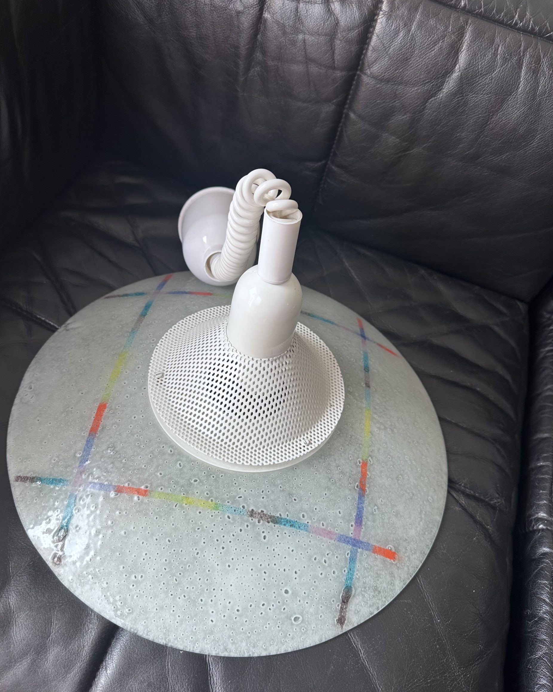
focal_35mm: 26
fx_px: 532
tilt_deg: -50.1
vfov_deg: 66.0
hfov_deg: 54.9
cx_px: 268
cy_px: 354
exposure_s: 1/121
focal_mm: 6.86
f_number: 1.78
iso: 100
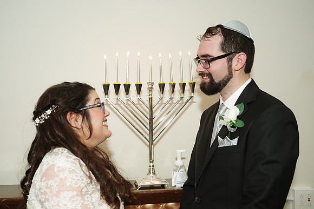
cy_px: 104
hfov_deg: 47.4
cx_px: 157
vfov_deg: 32.6
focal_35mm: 41
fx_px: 358
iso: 1000
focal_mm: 41
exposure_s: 1/100
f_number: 4.5
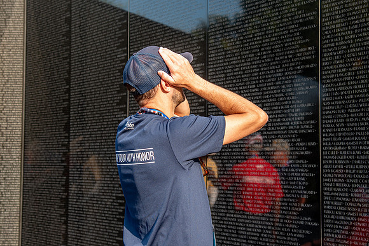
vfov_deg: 16.1
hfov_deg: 23.9
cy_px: 98
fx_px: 871
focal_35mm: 85
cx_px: 166
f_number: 5
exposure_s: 1/160
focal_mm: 52
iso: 100
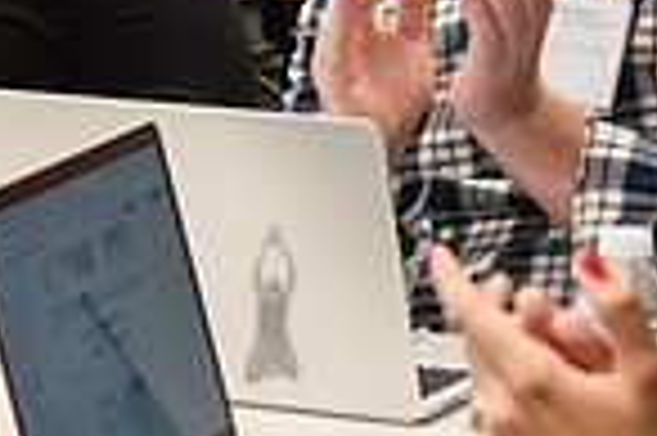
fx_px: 4302
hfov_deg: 8.7
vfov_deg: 5.8
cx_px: 179
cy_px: -126
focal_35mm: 236
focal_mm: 45
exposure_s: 1/250
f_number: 4.5
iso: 2500
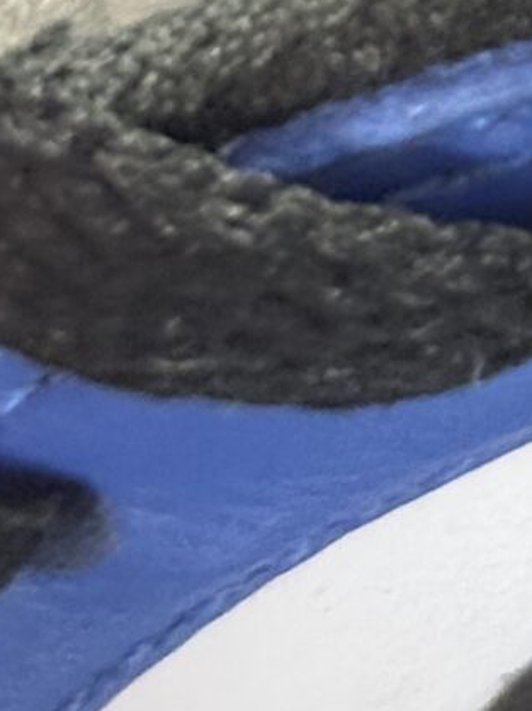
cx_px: 1586
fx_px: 6031
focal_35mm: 294
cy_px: -850
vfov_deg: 6.5
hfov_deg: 4.8
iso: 500
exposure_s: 1/25
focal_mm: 6.86
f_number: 1.78
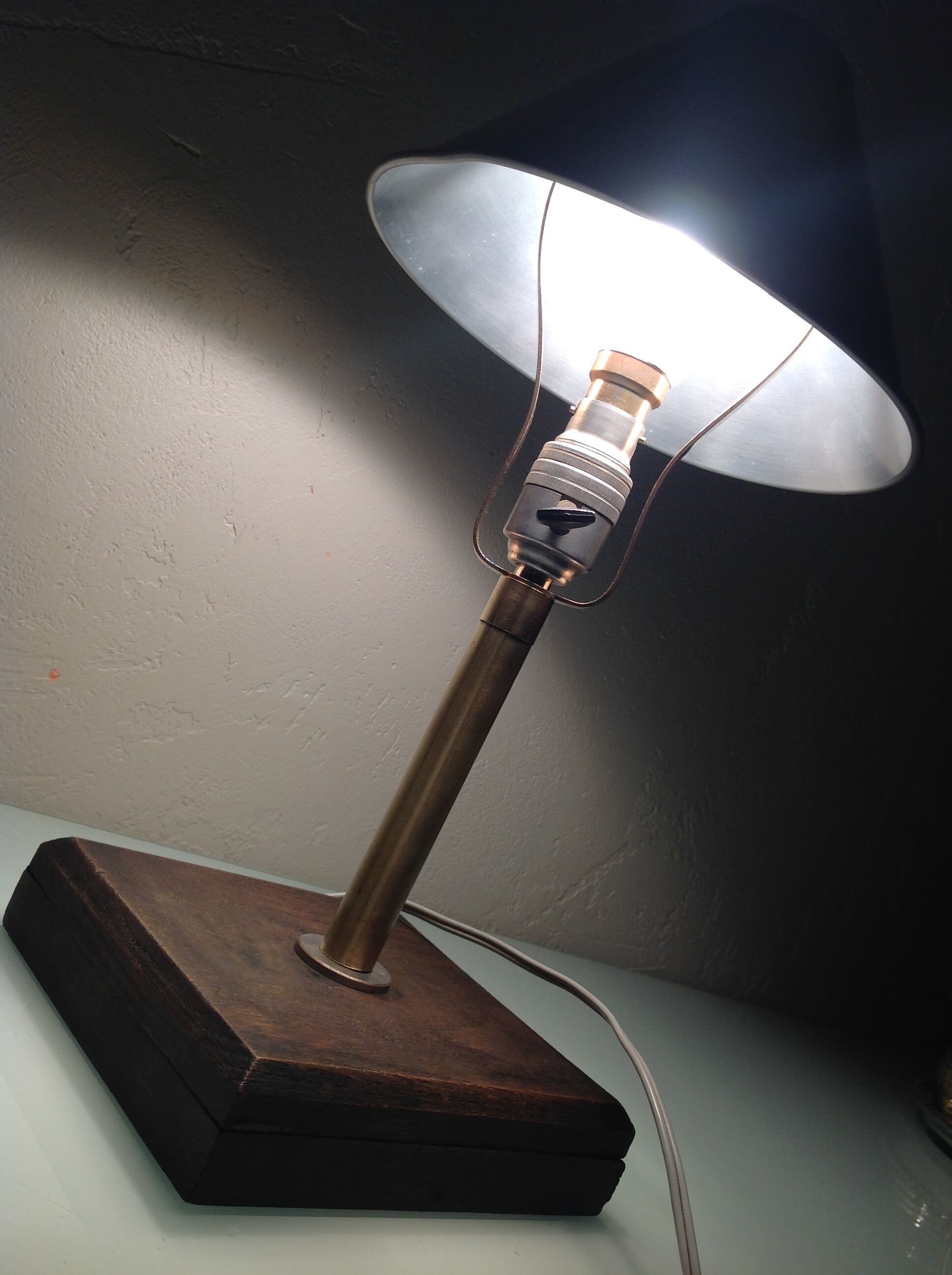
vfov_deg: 52.7
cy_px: 638
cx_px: 476
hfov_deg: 40.6
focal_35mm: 35
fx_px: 1287
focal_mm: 4.28
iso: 50
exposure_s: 1/100
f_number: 2.4
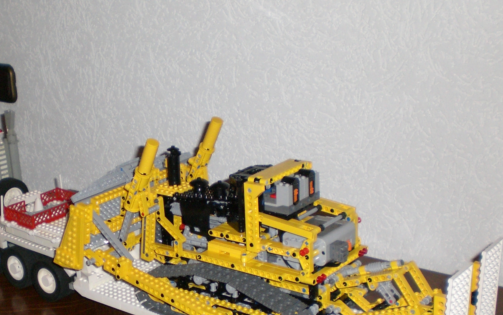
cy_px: 241
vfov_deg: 21.1
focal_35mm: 61
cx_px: 164
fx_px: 836
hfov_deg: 33.2
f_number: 3.1
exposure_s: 1/60
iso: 200
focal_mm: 6.3
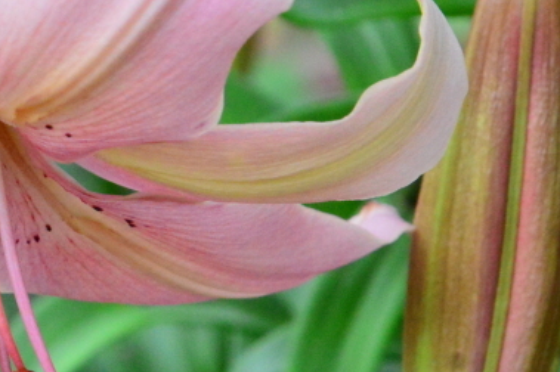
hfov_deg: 3.0
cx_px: 52
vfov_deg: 2.0
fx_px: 10708
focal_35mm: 689
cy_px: 266
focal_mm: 170
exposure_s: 1/250
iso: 4000
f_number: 16
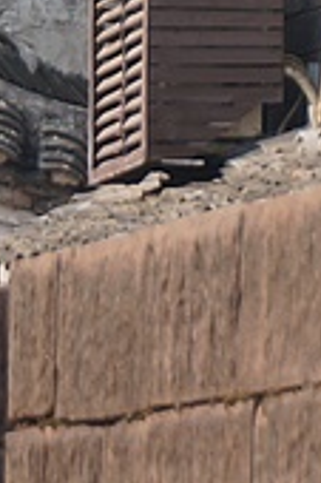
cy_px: -476
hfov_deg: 2.4
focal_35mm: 565
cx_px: 153
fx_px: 7572
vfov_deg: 3.6
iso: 100
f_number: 7.1
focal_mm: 50
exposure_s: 1/125
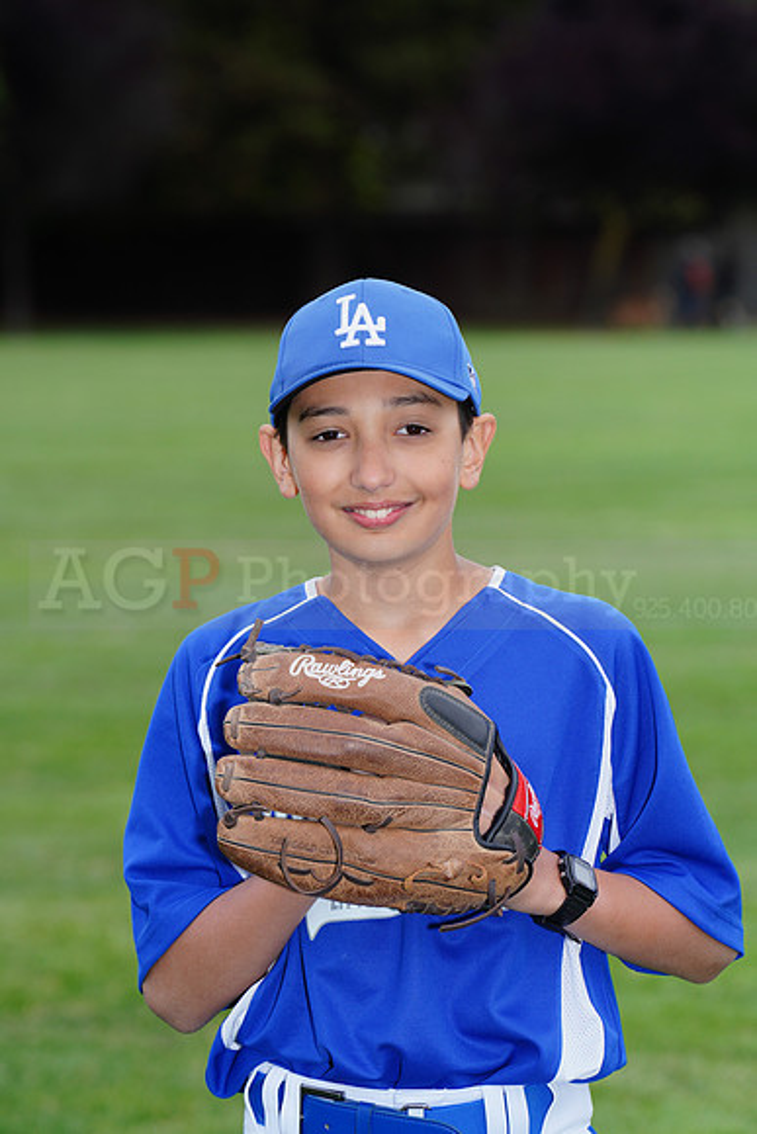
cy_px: 567
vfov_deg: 10.3
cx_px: 378
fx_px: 6304
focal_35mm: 200
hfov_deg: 6.9
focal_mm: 200
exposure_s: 1/200
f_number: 8
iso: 200
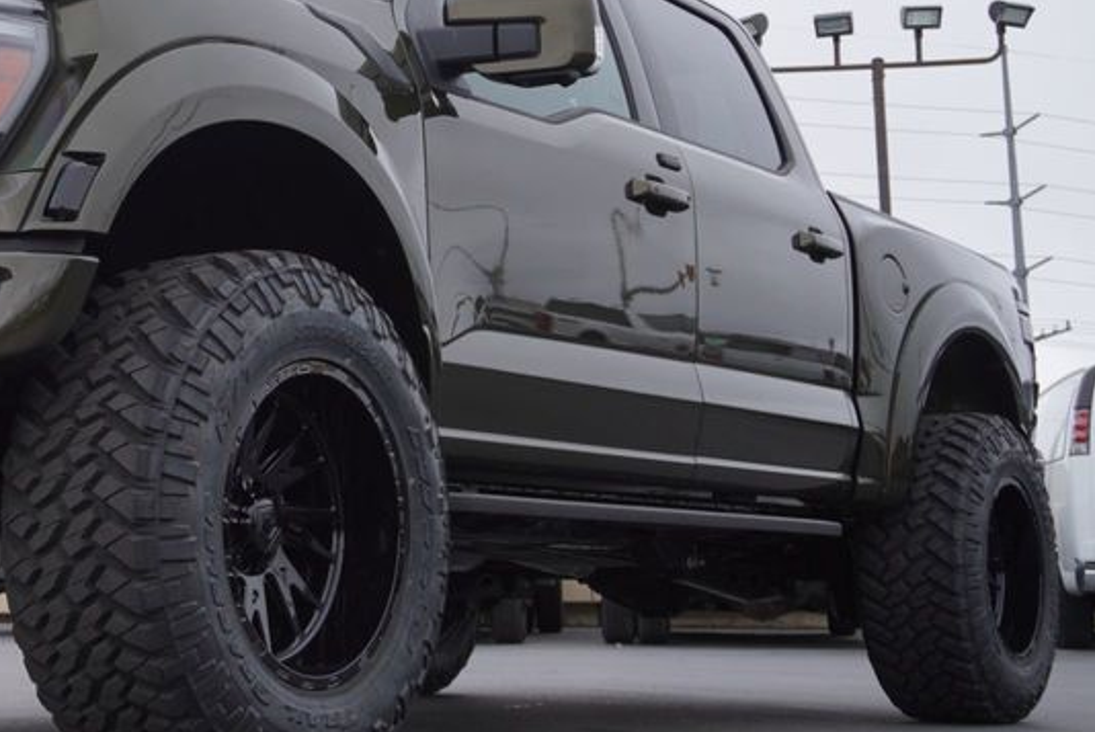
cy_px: 258
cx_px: 131
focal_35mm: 69
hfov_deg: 28.2
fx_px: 2100
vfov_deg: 19.7
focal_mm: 24
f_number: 5.6
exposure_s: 1/100
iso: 100
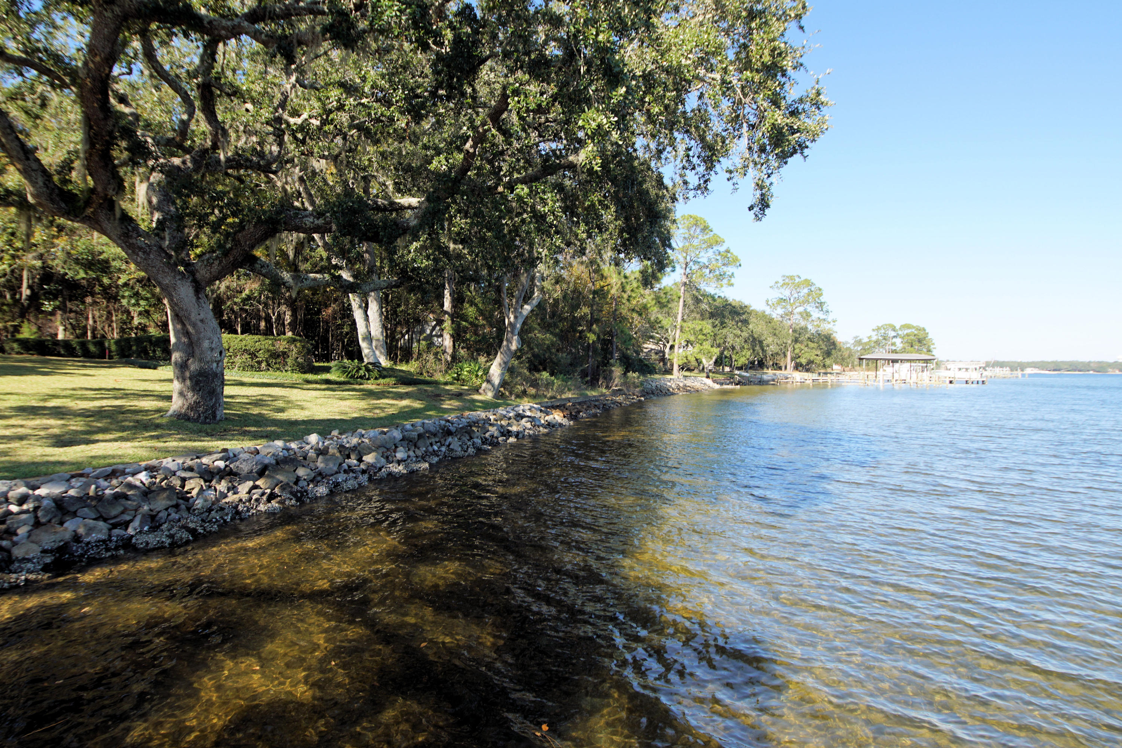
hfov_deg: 90.0
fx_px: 561
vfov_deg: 67.4
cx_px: 561
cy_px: 374
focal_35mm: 18
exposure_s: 1/125
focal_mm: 12
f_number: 6.3
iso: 100
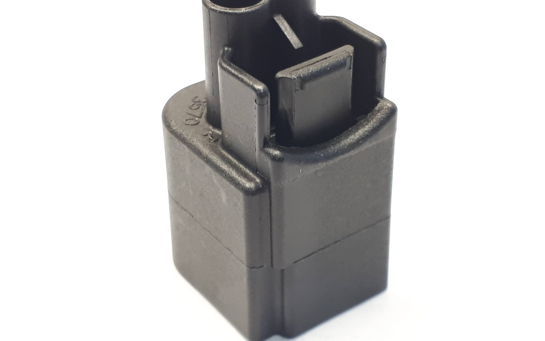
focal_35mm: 29
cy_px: 159
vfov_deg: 43.1
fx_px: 431
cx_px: 271
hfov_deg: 64.6
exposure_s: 1/30
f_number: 1.9
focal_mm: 3.6
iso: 50
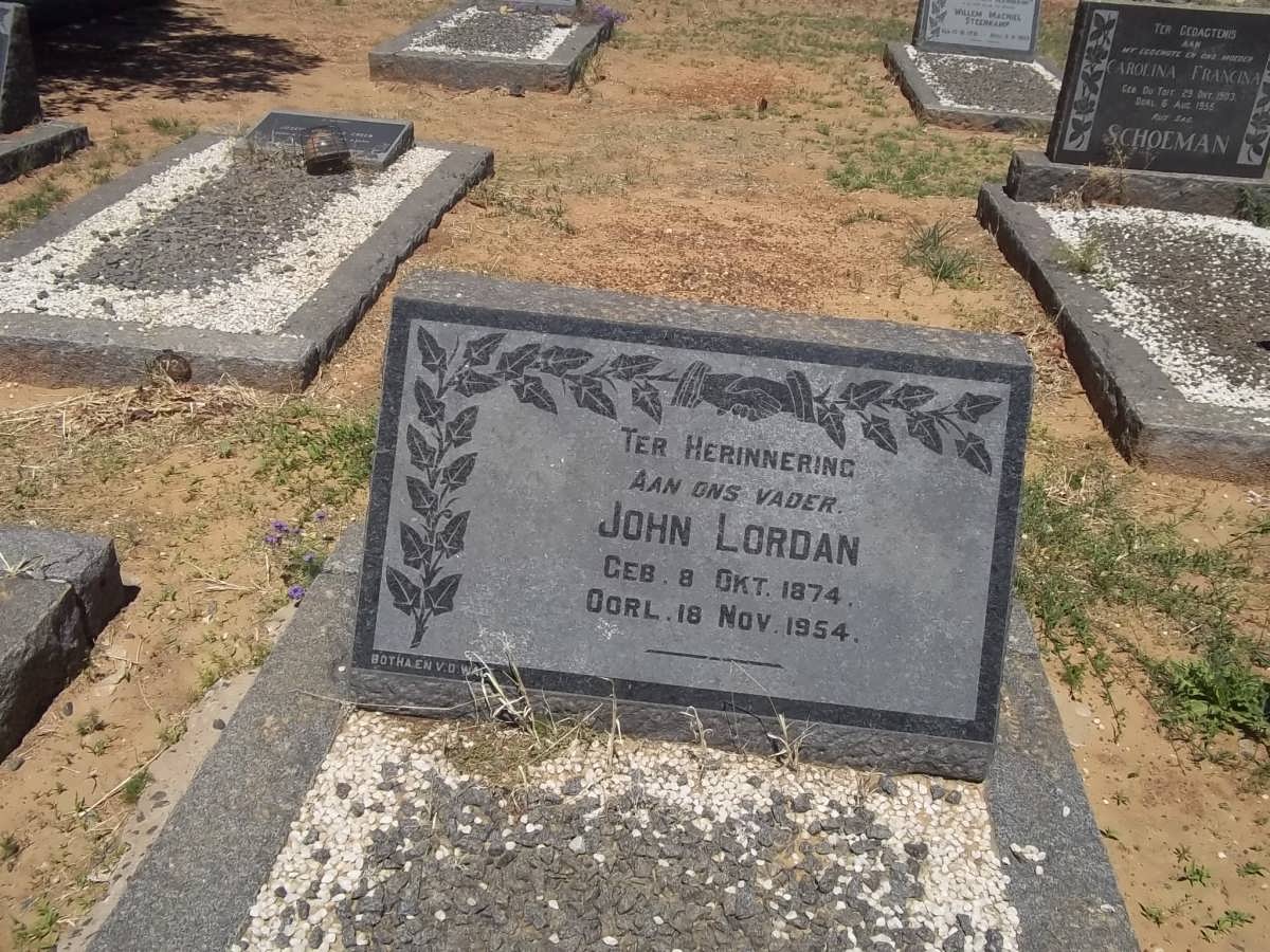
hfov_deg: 56.8
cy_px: 476
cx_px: 635
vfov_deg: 44.2
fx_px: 1174
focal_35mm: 32
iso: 80
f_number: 5.5
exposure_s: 1/800
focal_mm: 5.7
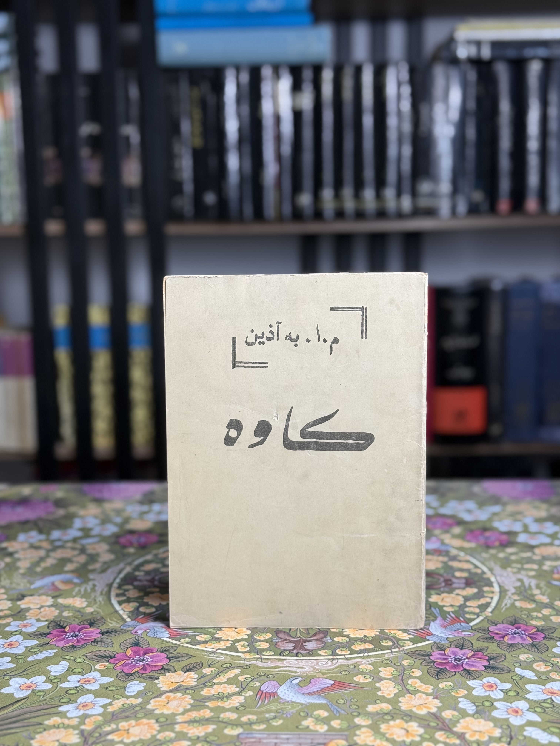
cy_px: 373
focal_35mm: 48
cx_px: 280
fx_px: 1035
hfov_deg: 30.3
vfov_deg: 39.7
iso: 64
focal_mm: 6.76
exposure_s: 1/100
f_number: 1.78
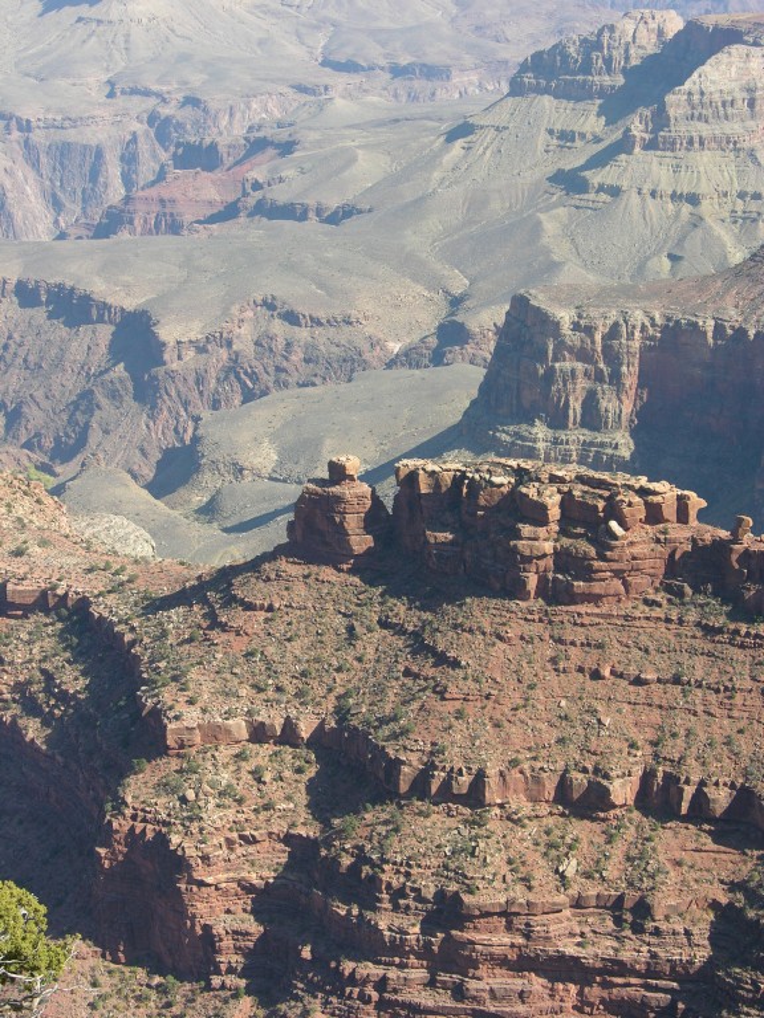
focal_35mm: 74
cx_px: 382
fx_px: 2178
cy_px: 509
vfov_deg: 26.3
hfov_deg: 19.9
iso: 50
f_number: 4.7
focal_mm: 18.8
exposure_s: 1/195
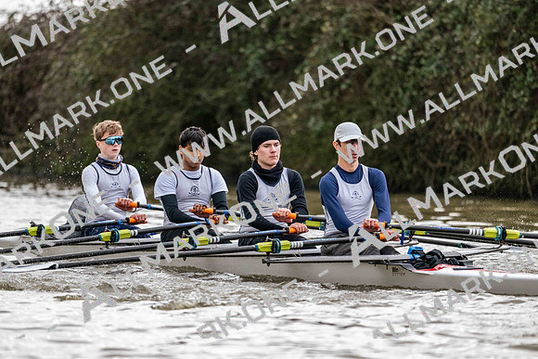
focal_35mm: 400
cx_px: 269
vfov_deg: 3.4
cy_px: 180
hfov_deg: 5.2
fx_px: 5979
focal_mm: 400
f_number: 4.5
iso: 3200
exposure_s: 1/1600
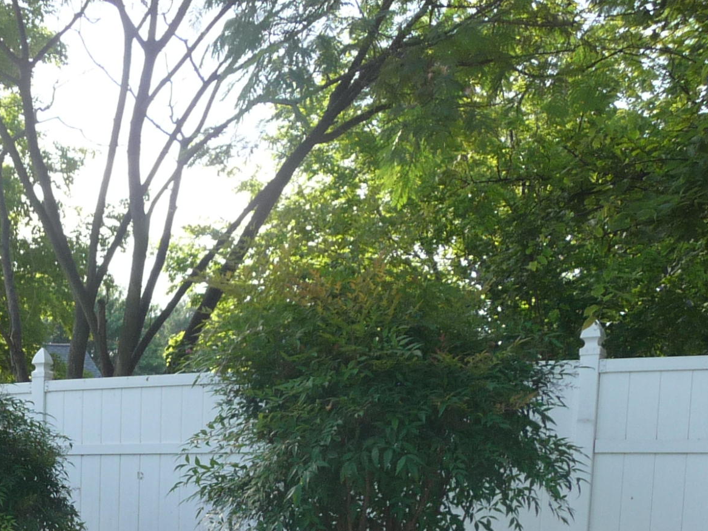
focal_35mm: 72
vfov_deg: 19.6
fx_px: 1472
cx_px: -33
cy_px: 587
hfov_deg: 25.4
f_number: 3.3
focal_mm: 4.7
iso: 100
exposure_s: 1/200
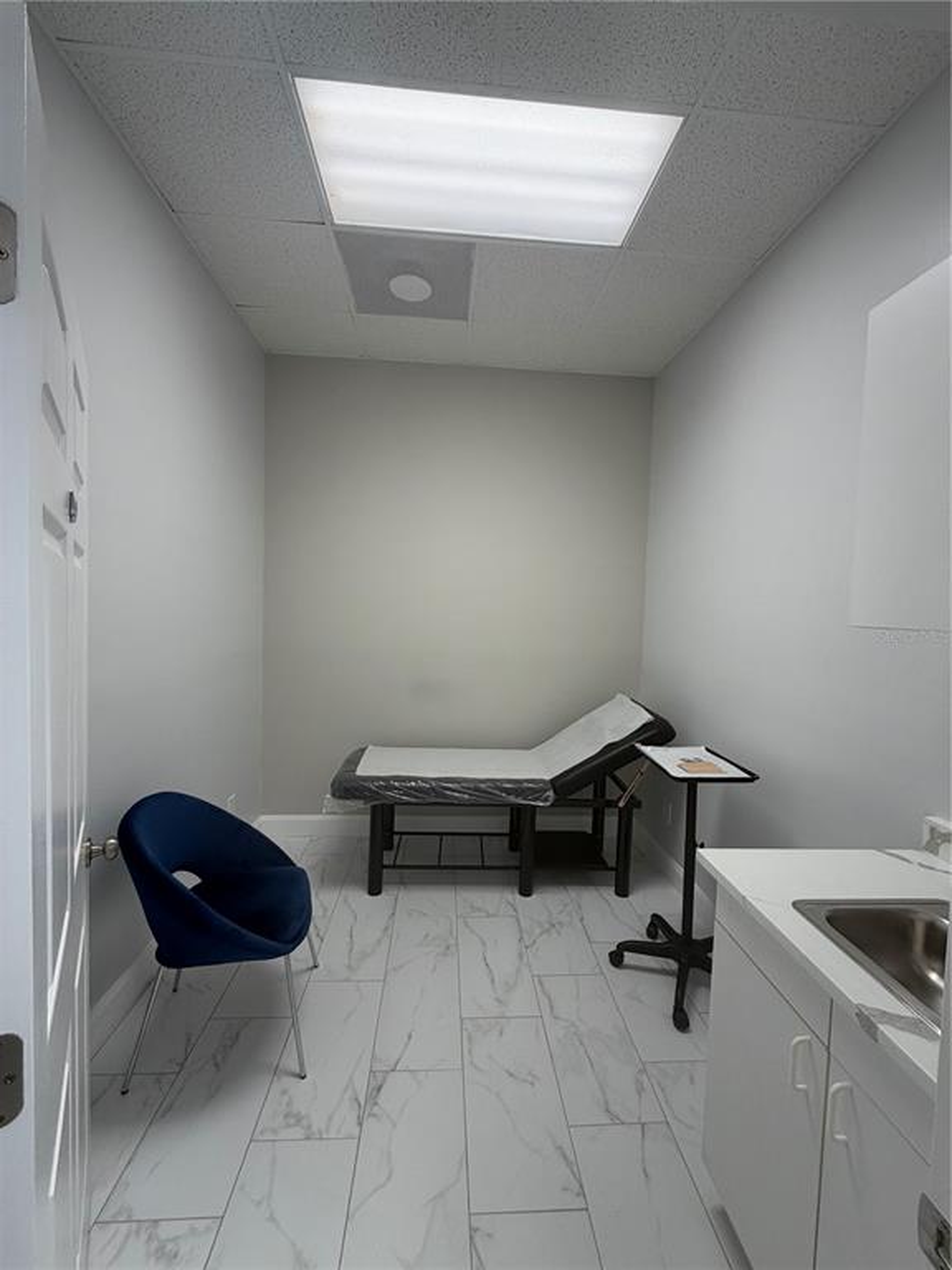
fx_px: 513
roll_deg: -1.5
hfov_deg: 85.7
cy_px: 635
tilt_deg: -3.6
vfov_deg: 102.1
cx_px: 476
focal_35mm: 14
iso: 100
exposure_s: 1/120
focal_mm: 2.22
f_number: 2.2
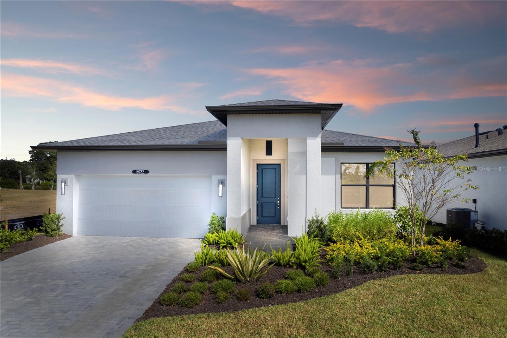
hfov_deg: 78.6
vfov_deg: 57.2
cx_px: 254
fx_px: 310
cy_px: 169
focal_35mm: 22
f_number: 2.8
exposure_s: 1/3000
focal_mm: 8.38
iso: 130
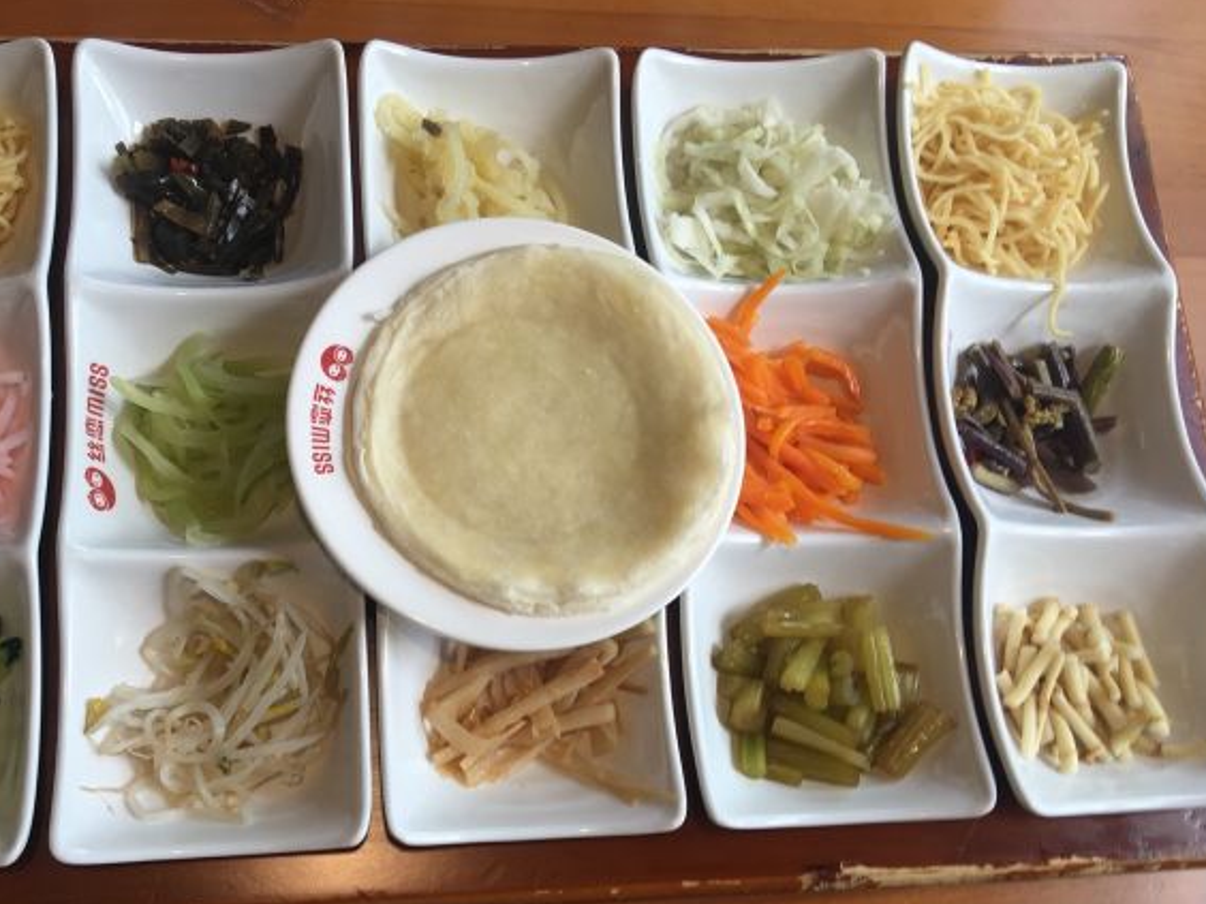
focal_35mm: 36
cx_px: 473
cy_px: 548
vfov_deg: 39.5
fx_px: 1254
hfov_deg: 51.0
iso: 25
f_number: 2.2
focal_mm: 4.15
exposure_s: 1/50
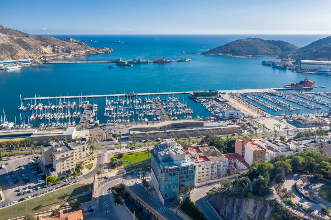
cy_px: 110
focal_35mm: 28
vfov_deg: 46.4
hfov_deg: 65.5
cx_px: 166
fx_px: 257
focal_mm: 10.26
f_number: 6.3
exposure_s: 1/500
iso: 100
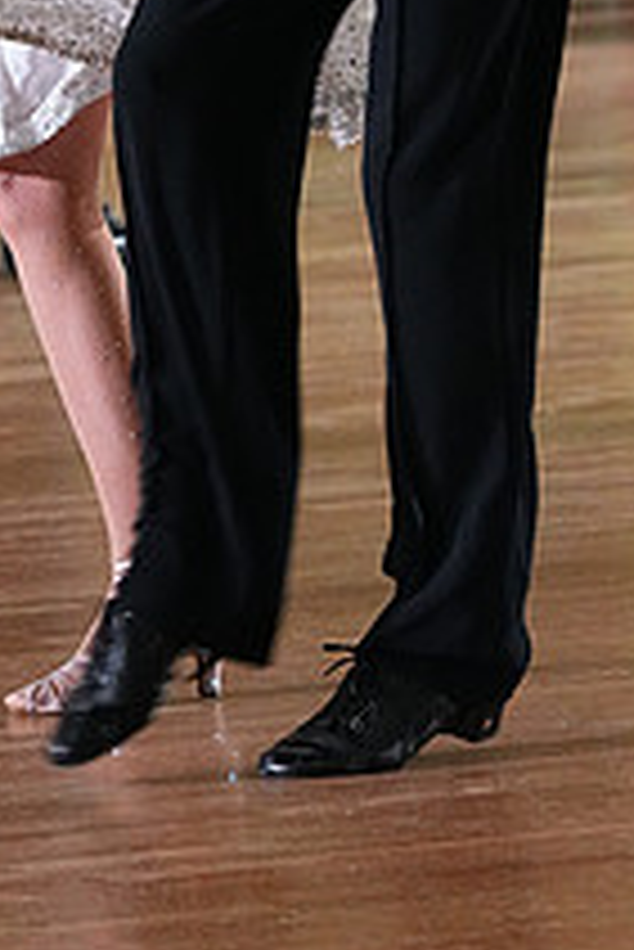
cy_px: -279
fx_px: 11683
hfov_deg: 3.1
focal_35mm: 443
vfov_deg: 4.6
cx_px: 209
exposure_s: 1/400
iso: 8000
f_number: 5.6
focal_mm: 161
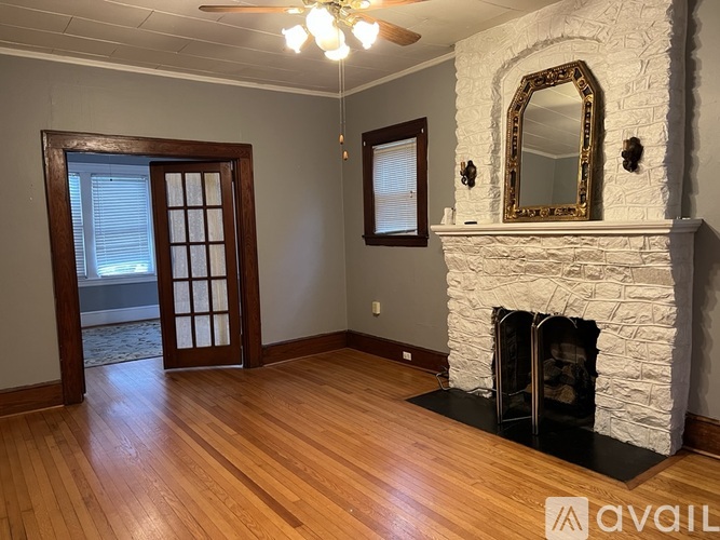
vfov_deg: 53.0
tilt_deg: -5.5
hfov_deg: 67.3
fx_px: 541
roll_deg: +1.4
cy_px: 270
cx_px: 360
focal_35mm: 26
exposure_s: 1/60
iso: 320
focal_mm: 5.7
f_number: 1.5
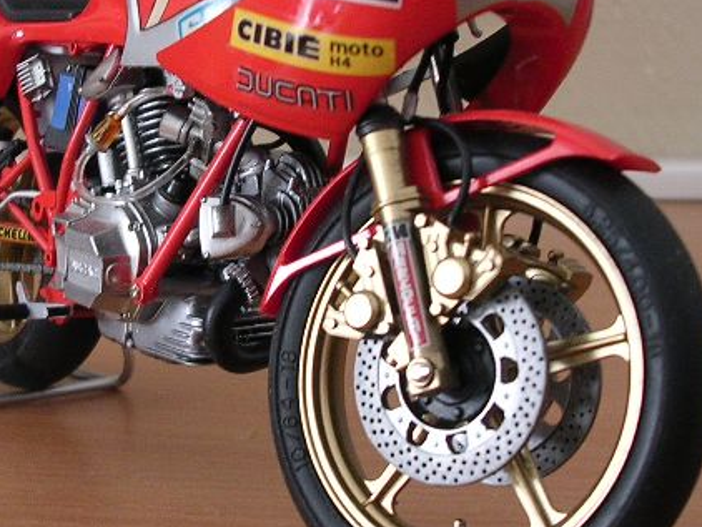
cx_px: 238
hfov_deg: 26.9
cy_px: 233
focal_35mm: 72
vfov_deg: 20.5
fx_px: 1461
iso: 223
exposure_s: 1/3.5
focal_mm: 5.8
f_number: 2.8
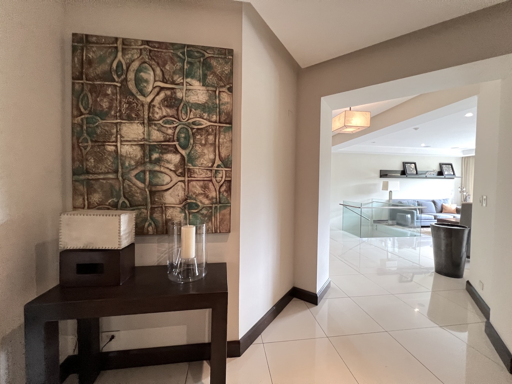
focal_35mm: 13
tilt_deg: -2.2
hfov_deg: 106.2
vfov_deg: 89.9
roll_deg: -0.8
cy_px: 192
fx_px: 192
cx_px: 256
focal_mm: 1.57
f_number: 1.8
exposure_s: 1/60
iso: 400
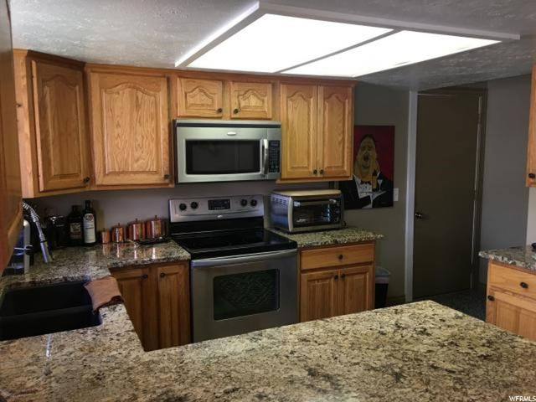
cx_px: 268
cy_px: 201
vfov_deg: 48.2
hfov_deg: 61.7
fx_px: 449
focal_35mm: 29
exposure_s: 1/15
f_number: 2.2
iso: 40
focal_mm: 4.15
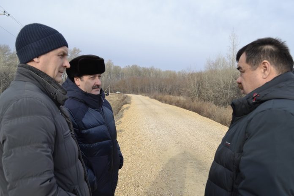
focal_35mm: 33
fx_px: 269
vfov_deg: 40.0
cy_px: 98
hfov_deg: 57.2
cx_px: 147
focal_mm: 22
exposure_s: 1/160
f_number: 6.3
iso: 100
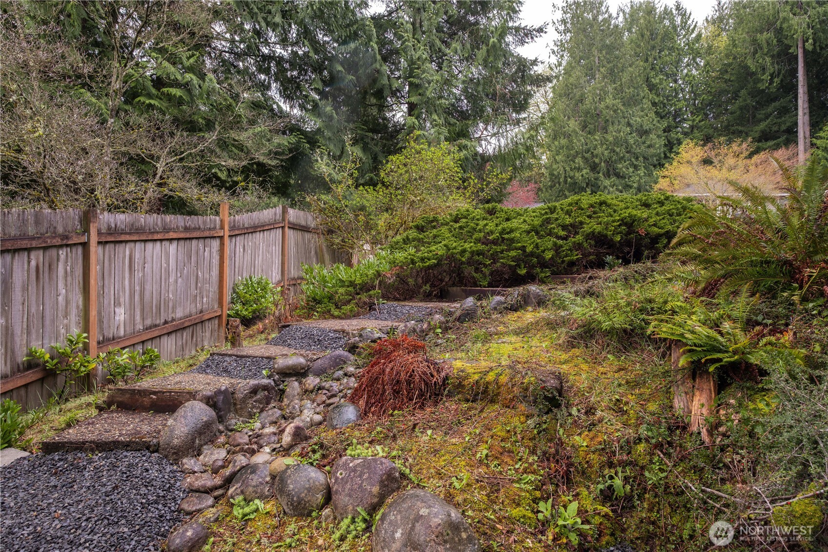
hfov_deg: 78.6
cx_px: 414
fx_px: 506
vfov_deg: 57.2
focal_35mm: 22
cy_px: 276
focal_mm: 14.5
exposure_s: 1/13
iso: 400
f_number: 8
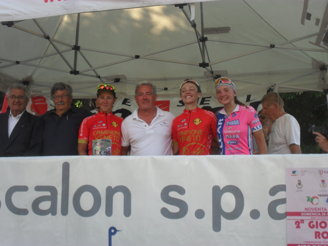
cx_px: 164
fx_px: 464
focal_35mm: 49
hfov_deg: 38.9
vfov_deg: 29.7
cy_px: 123
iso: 100
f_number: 3.9
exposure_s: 1/180
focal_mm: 8.7
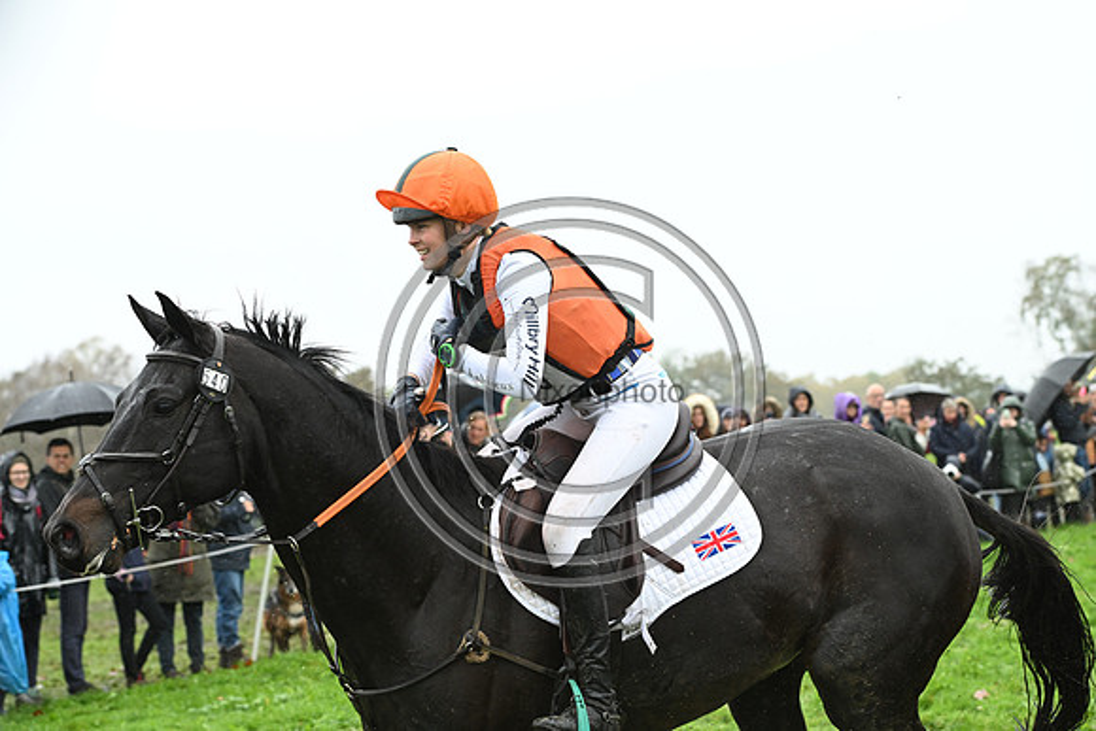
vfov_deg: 17.1
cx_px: 548
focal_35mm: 80
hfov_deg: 25.4
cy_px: 366
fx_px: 2436
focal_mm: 80
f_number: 5
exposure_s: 1/1250
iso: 1600
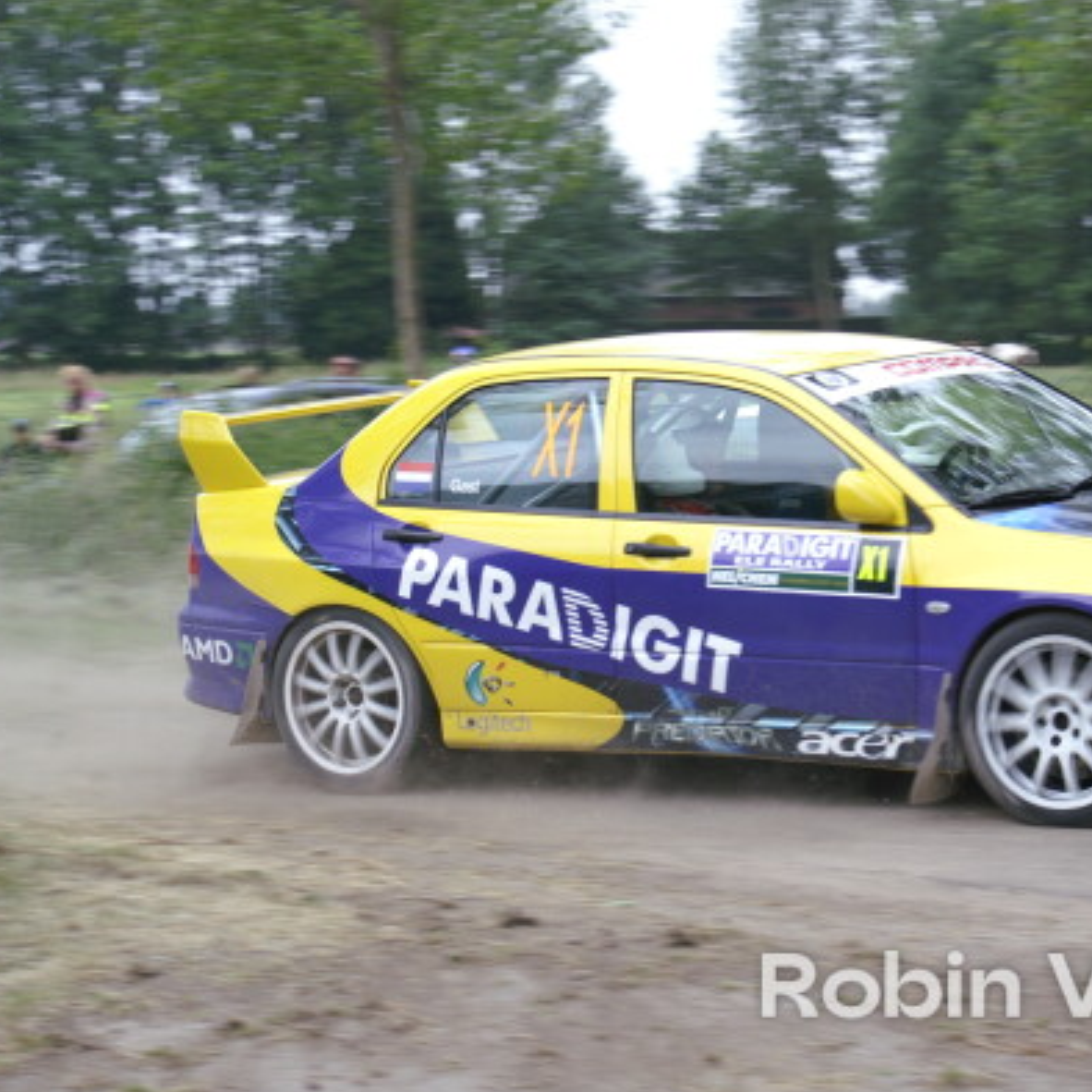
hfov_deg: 17.8
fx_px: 3462
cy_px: 550
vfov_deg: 17.9
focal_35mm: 97
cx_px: 793
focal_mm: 50
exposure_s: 1/125
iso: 160
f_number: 5.6
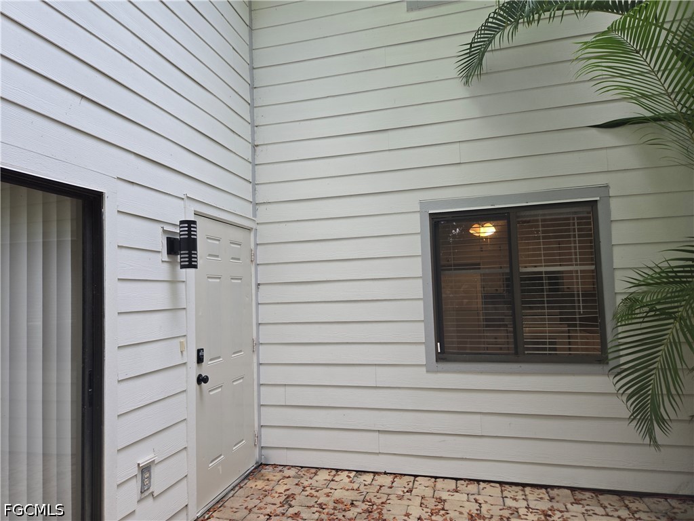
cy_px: 260
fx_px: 461
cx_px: 347
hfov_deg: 73.9
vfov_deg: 58.9
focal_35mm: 23
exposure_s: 1/180
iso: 50
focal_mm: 5.4
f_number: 1.8
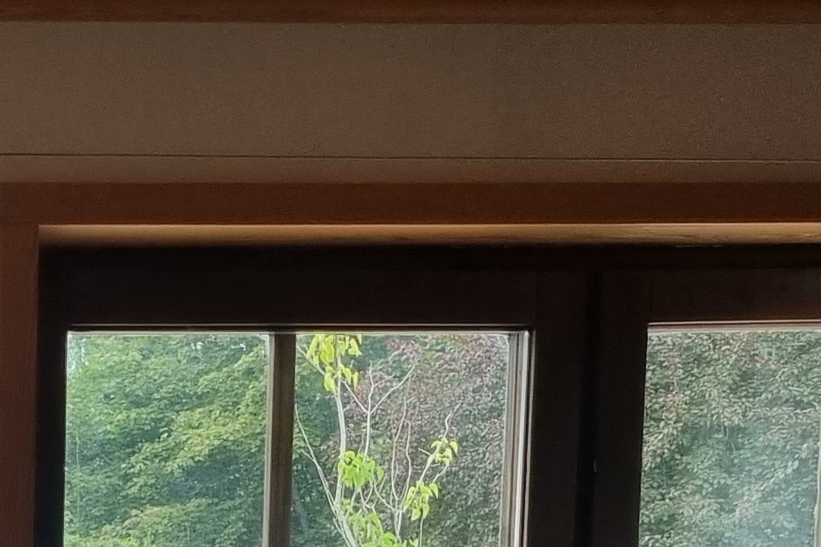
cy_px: 1243
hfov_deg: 15.5
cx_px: -530
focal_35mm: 118
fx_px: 2691
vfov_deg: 10.3
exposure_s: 1/136
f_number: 1.8
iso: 50
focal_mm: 5.4
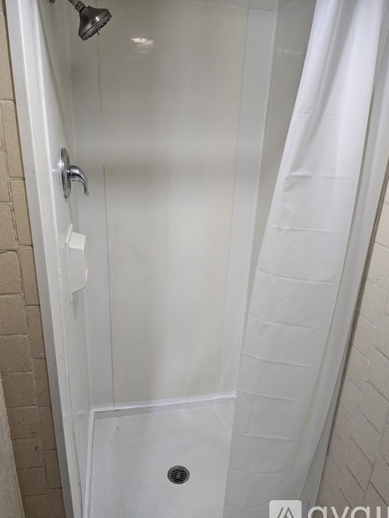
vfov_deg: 69.4
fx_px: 375
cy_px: 263
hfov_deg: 54.9
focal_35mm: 25
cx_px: 198
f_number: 1.8
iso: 800
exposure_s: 1/120
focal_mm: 5
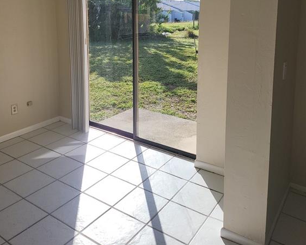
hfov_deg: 55.6
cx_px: 152
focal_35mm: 32
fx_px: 290
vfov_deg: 43.6
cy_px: 48
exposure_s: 1/2252
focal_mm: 5
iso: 40
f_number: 1.8
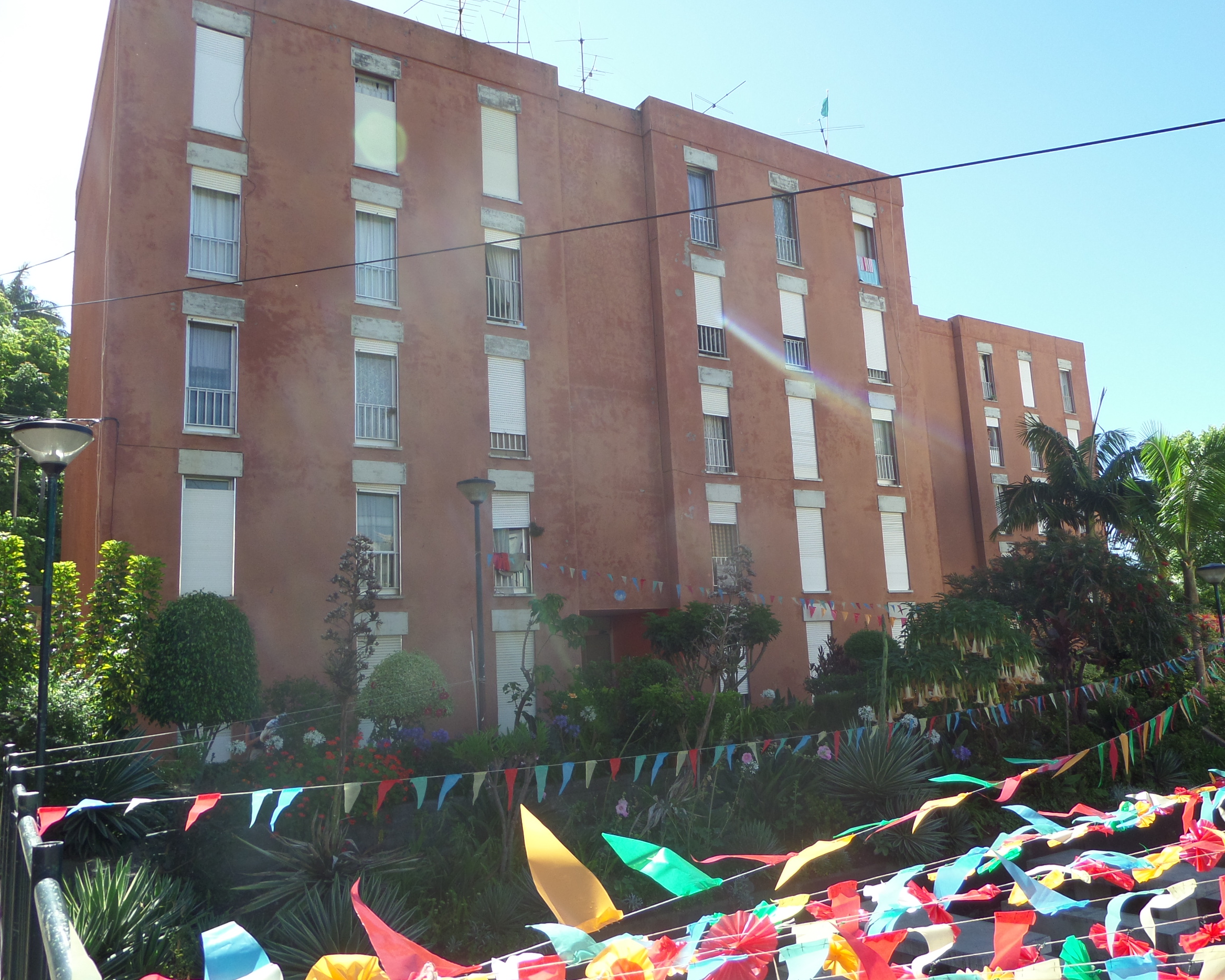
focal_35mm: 26
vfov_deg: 54.9
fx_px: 943
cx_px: 666
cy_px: 491
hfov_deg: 65.9
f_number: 3.2
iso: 100
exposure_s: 1/500
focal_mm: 4
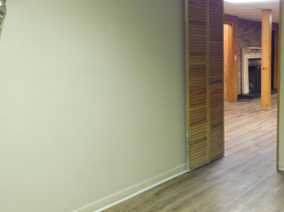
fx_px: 377
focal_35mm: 46
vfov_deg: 31.5
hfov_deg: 40.0
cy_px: 93
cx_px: 216
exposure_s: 1/20
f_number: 3.2
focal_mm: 4.9
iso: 400
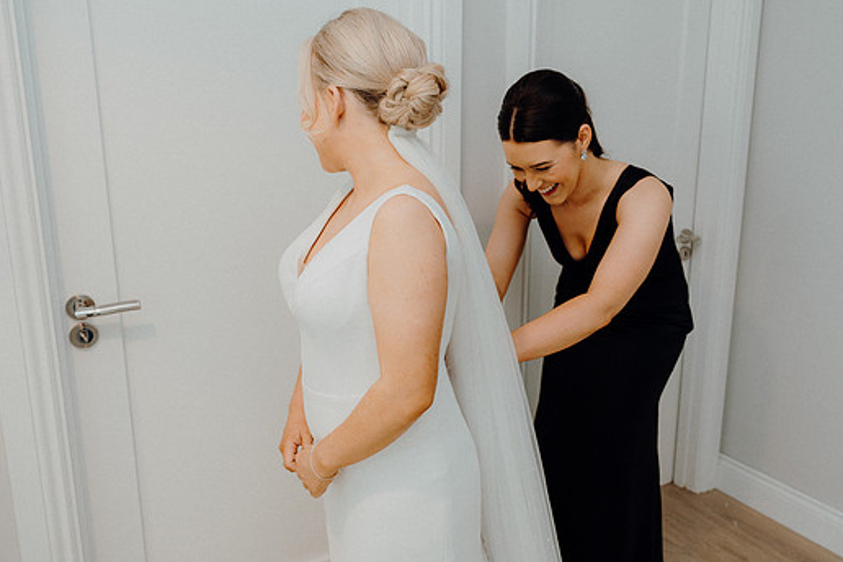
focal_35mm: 27
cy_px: 265
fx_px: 632
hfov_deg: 67.3
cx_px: 457
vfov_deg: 47.9
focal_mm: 24
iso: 500
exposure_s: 1/160
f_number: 3.5
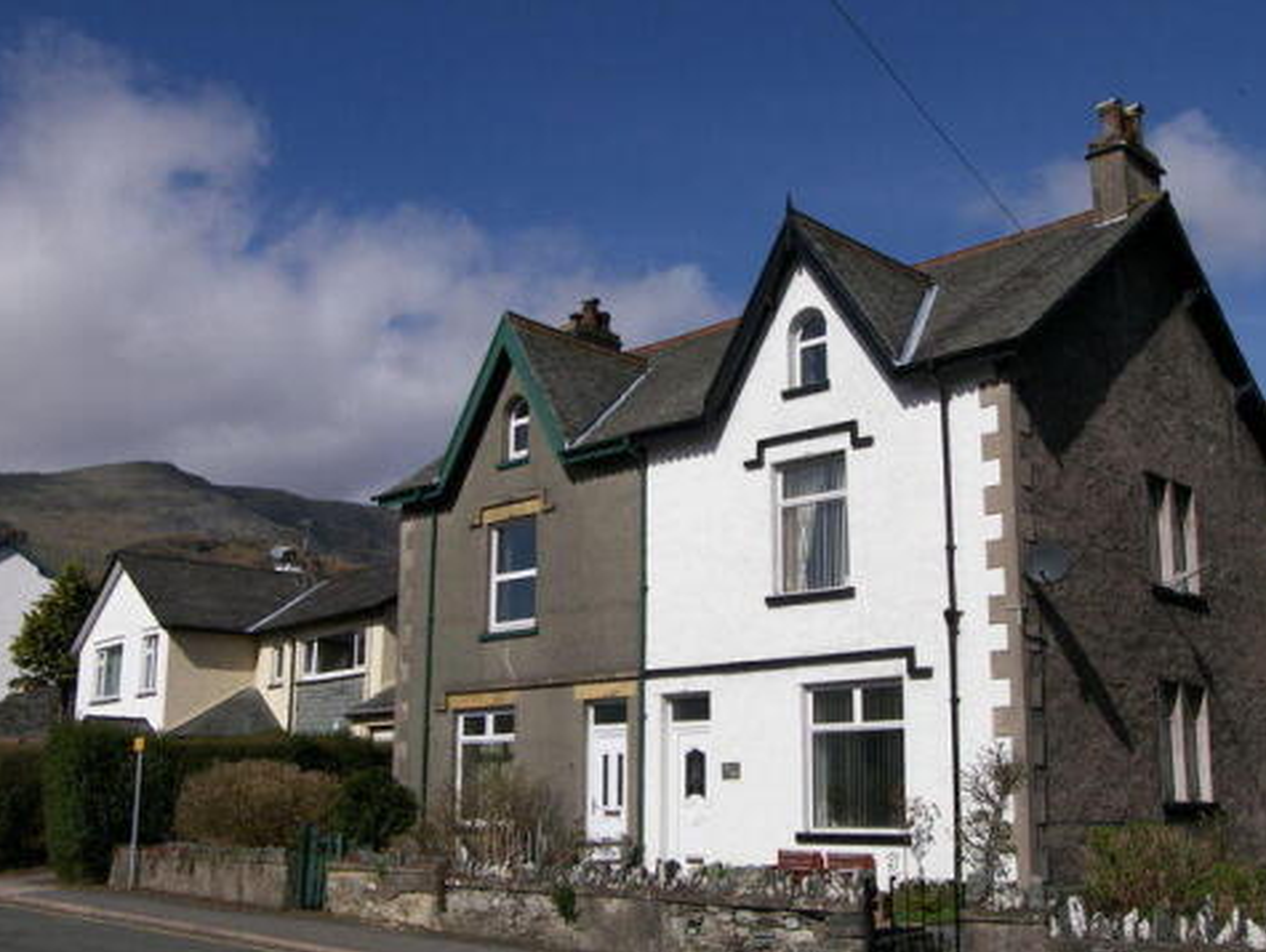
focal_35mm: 38
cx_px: 666
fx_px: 1391
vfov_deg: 37.7
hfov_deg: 48.9
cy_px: 513
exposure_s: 1/1600
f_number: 5
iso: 50
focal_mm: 6.6
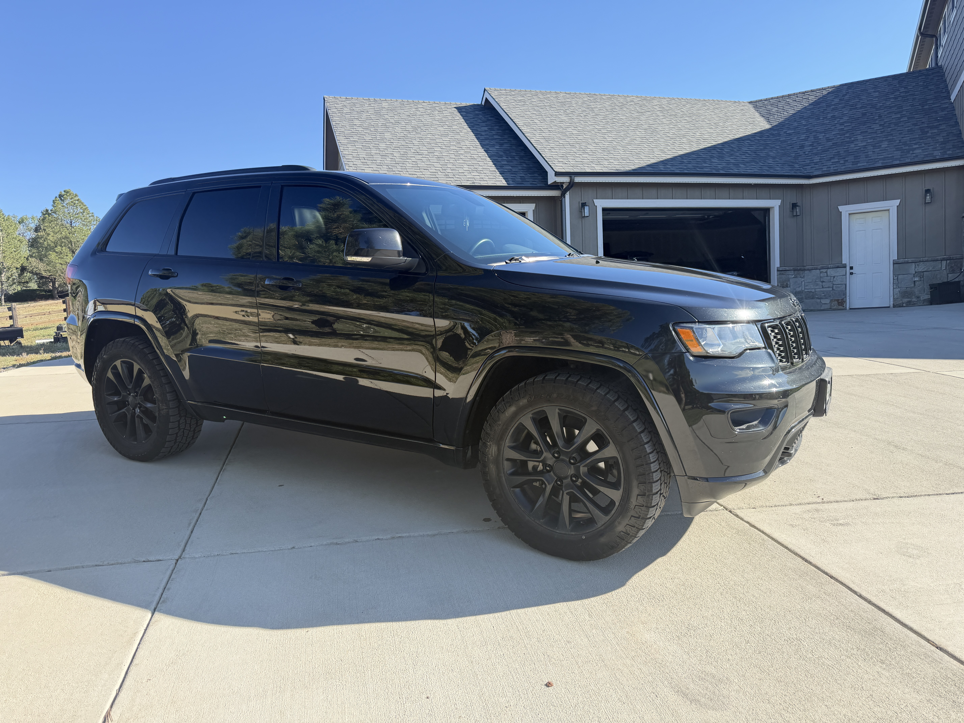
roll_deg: +3.0
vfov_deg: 56.8
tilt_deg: -3.3
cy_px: 362
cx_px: 482
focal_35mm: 24
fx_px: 668
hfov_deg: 71.6
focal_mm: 6.76
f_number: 1.78
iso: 80
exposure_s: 1/1464
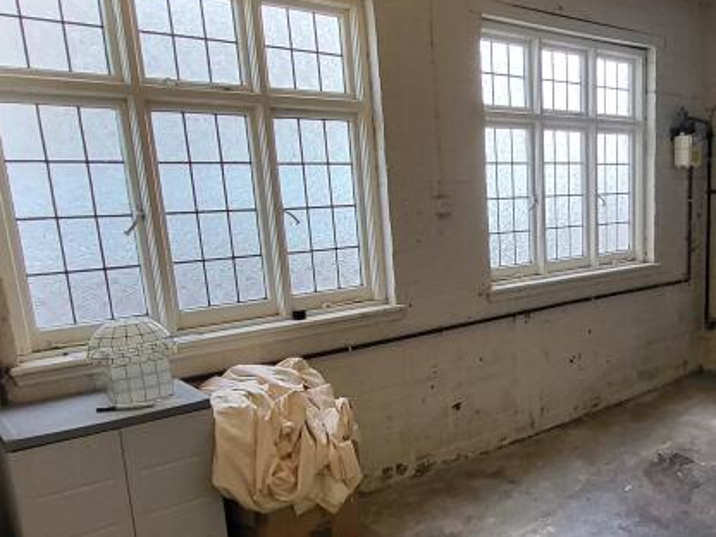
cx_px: 523
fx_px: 662
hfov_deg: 54.6
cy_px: 339
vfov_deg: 43.8
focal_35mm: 32
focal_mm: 1.74
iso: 400
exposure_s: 1/50
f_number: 2.2
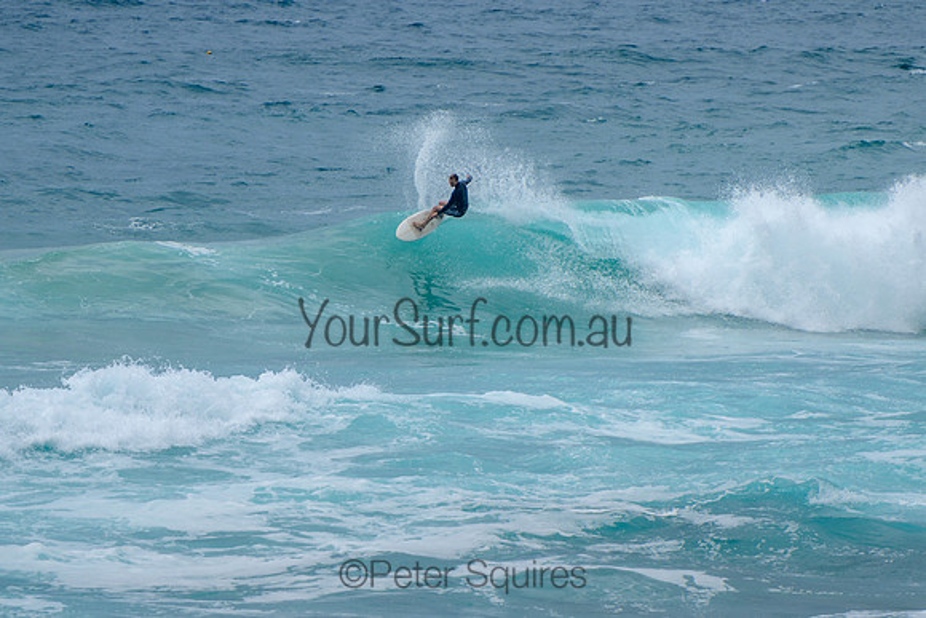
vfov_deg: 2.5
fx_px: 14151
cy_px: 205
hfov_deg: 3.7
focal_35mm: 550
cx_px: 525
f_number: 5.6
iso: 180
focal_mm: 400
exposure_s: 1/2000
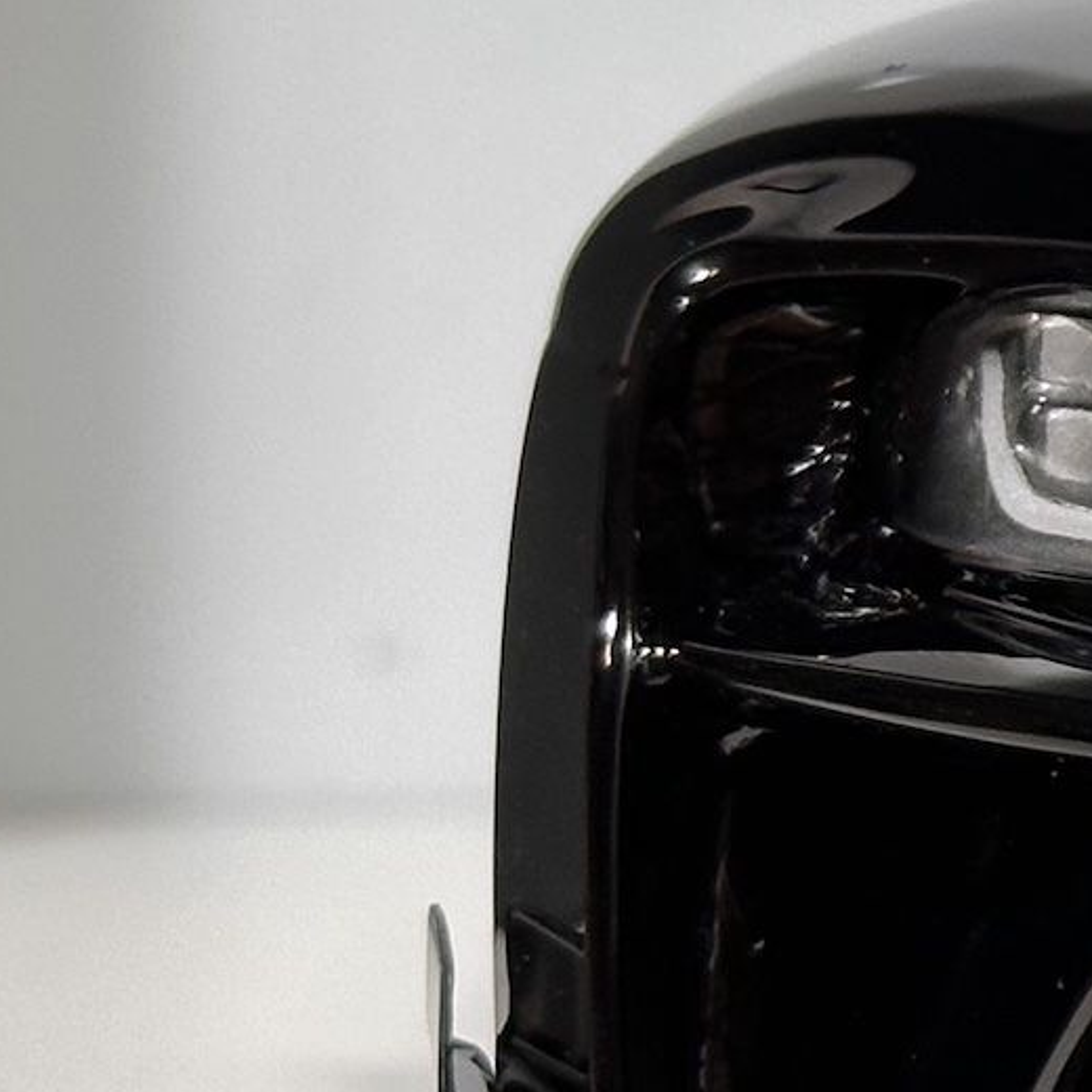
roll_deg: -0.3
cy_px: 255
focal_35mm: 204
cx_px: 2365
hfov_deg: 8.1
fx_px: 7281
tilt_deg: -1.1
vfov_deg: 8.6
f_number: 1.78
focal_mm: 6.86
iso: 80
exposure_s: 1/105
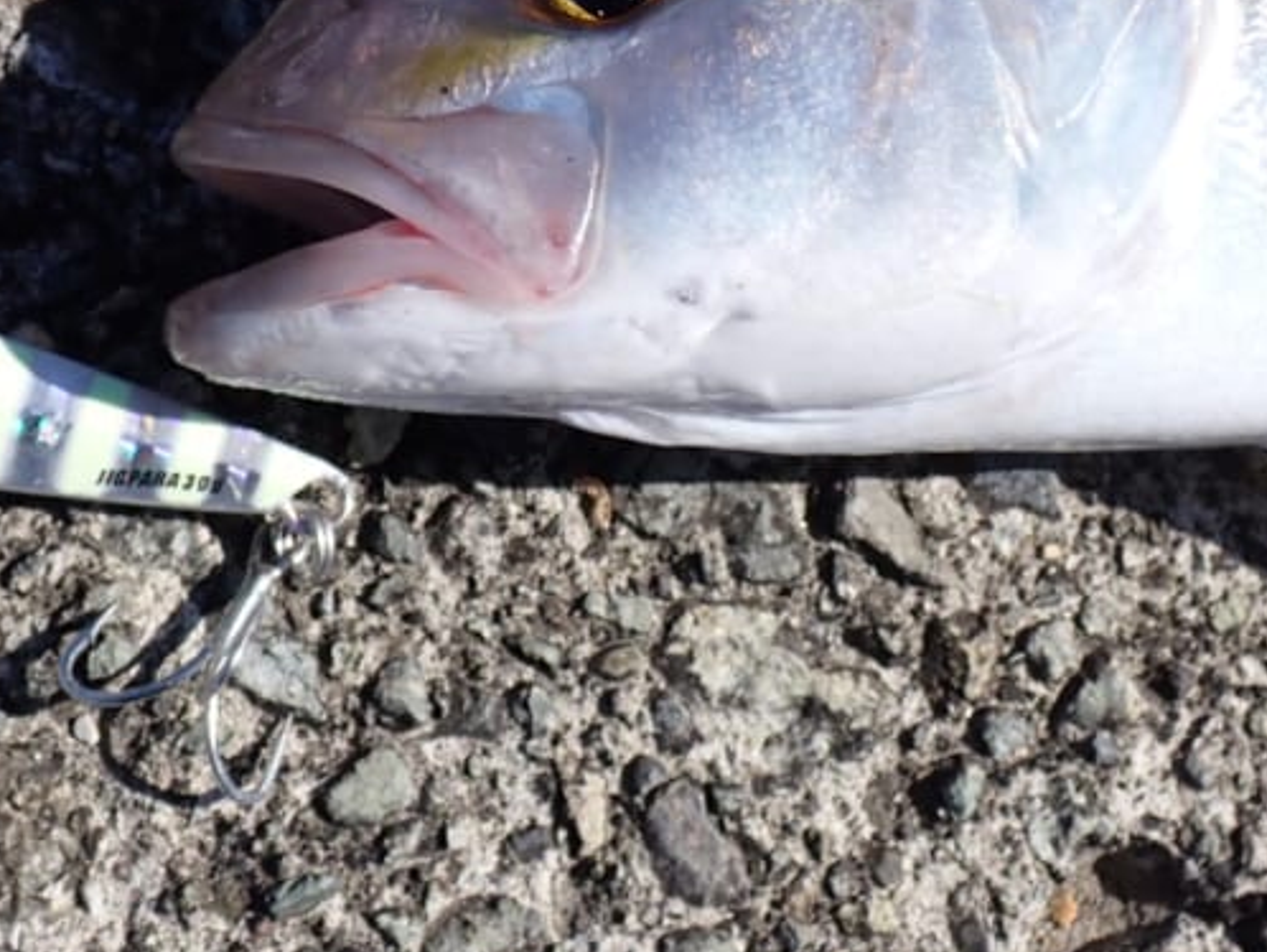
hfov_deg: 26.3
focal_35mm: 74
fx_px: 2710
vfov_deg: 19.6
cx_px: 506
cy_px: 127
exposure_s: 1/1250
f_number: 3.5
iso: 100
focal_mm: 6.37
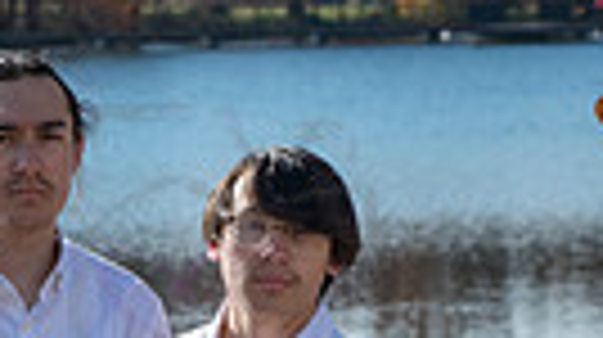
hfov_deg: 7.1
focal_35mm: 303
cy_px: 703
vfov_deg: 3.9
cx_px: 189
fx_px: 4839
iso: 400
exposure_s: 1/800
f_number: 6.3
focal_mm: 86
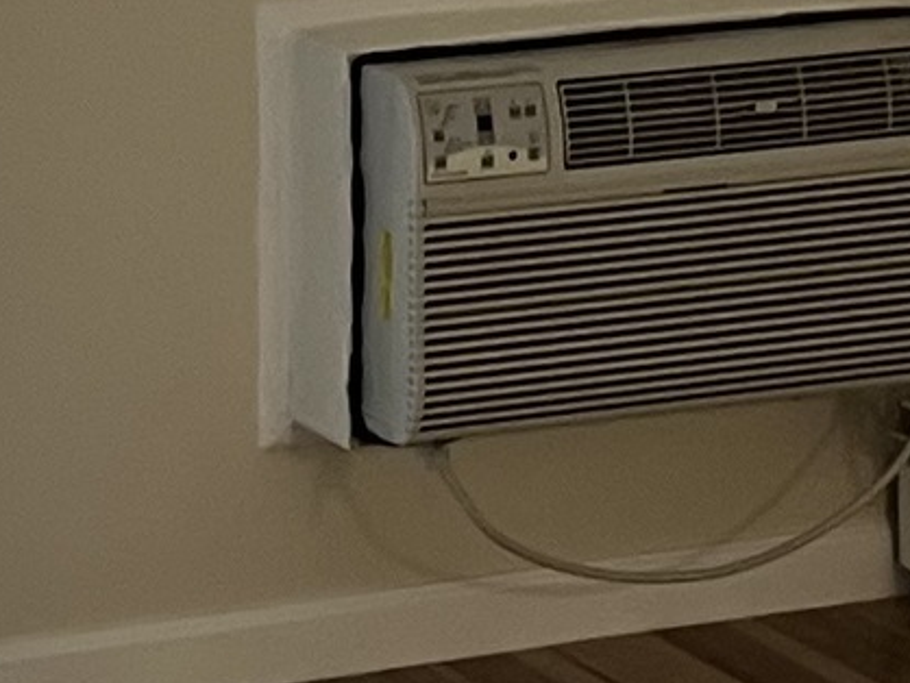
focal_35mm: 191
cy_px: 204
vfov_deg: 7.8
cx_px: 159
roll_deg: +1.1
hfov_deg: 10.3
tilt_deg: -12.2
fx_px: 5024
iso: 80
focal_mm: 5.7
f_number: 1.5
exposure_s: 1/60
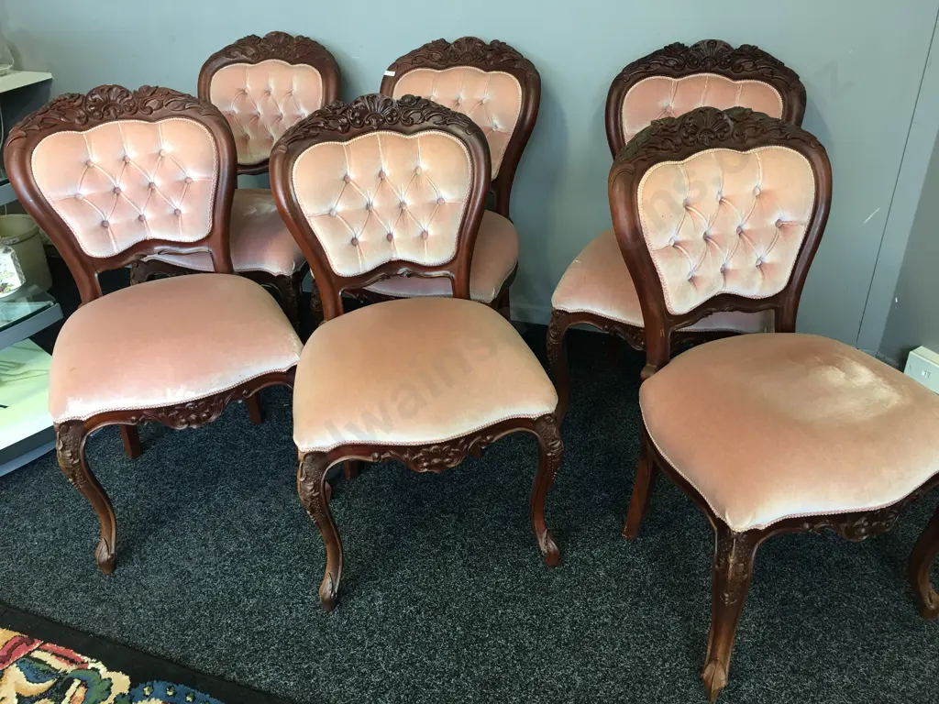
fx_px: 787
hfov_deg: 61.7
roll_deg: +0.8
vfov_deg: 48.2
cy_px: 352
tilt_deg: -28.9
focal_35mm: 29
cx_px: 470
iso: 50
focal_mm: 4.15
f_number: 2.2
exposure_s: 1/17
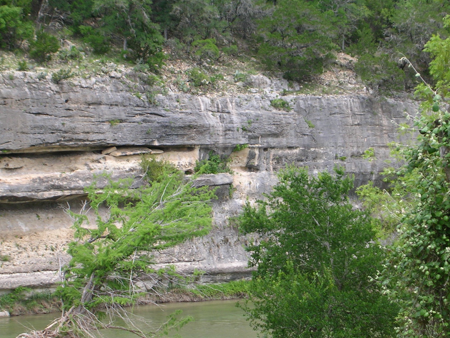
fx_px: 1677
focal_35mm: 129
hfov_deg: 15.3
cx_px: 252
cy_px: 173
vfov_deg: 11.5
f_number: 4.9
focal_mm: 17.4
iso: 50
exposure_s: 1/157
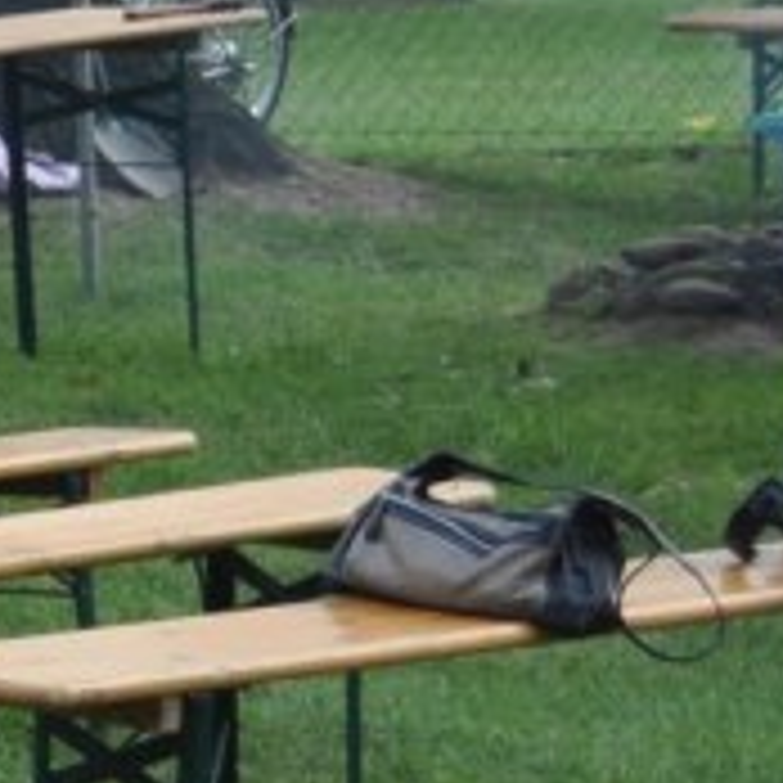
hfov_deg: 5.0
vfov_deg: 5.3
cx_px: -1717
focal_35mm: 333
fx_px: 8522
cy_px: 7
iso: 400
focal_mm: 38
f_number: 5.6
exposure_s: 1/125
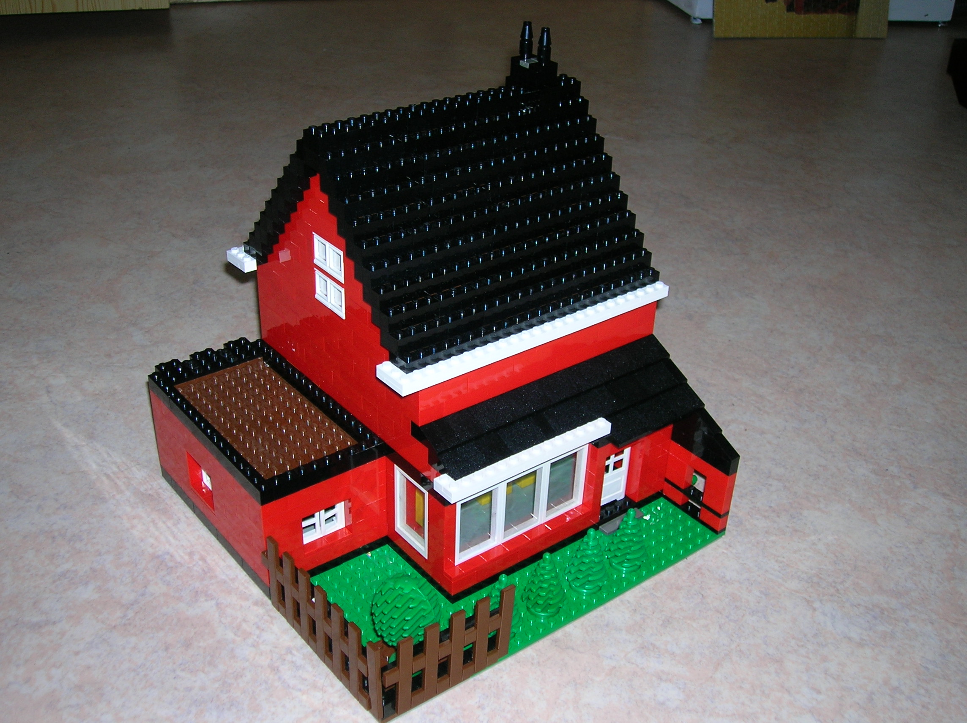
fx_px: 1061
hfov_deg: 49.0
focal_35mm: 38
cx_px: 484
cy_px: 362
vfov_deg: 37.7
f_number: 3
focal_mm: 6.4
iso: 50
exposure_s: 1/60.1
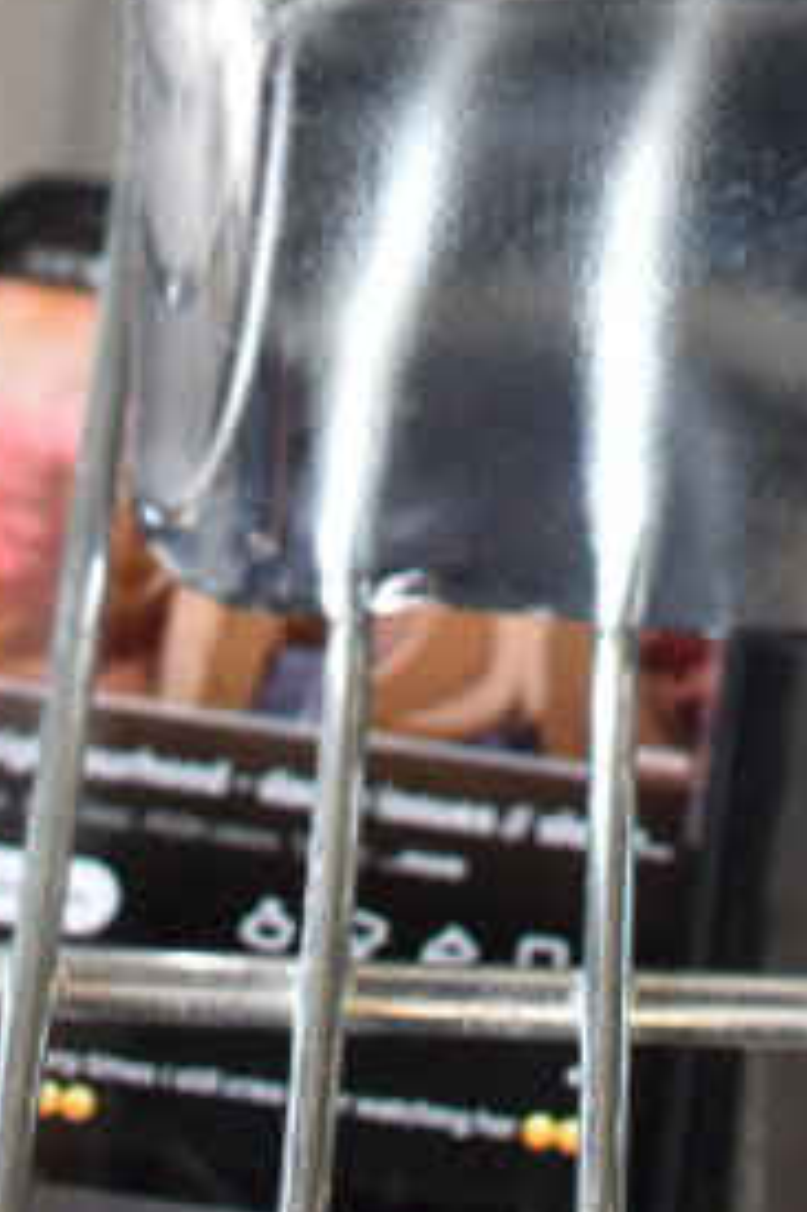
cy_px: -588
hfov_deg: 11.3
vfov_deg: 15.7
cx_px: 785
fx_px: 4040
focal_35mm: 120
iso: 450
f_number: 4
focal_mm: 24
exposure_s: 1/40
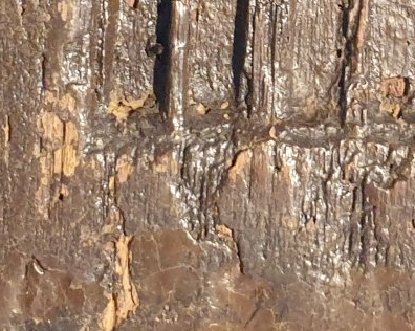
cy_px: -42
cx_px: 396
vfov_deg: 19.0
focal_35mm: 77
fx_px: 945
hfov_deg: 23.9
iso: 320
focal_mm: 4.3
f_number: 2.4
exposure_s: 1/50
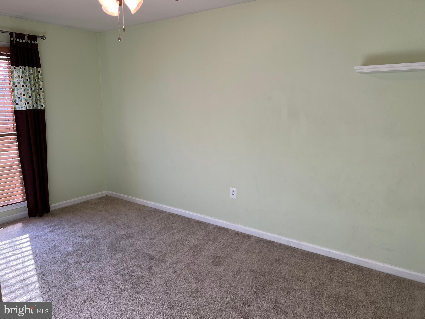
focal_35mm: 26
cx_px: 212
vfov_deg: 53.1
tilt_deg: -10.2
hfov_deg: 67.3
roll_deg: -0.1
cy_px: 160
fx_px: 319
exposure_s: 1/120
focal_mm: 5.7
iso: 40
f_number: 1.5
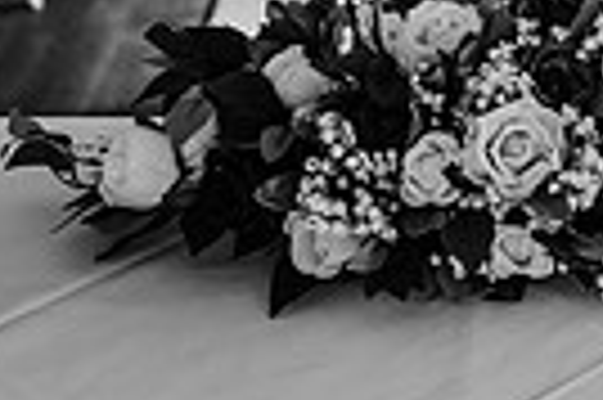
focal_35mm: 151
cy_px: -449
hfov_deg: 13.4
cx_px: 590
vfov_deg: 8.5
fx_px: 2526
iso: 100
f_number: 1.8
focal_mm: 35
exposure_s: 1/160
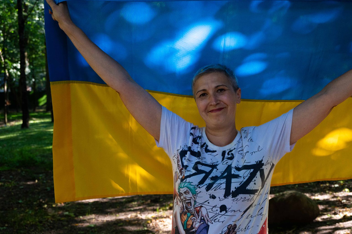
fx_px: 459
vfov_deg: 28.6
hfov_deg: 41.8
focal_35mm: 47
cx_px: 208
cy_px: 106
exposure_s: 1/800
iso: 2000
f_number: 5
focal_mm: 38
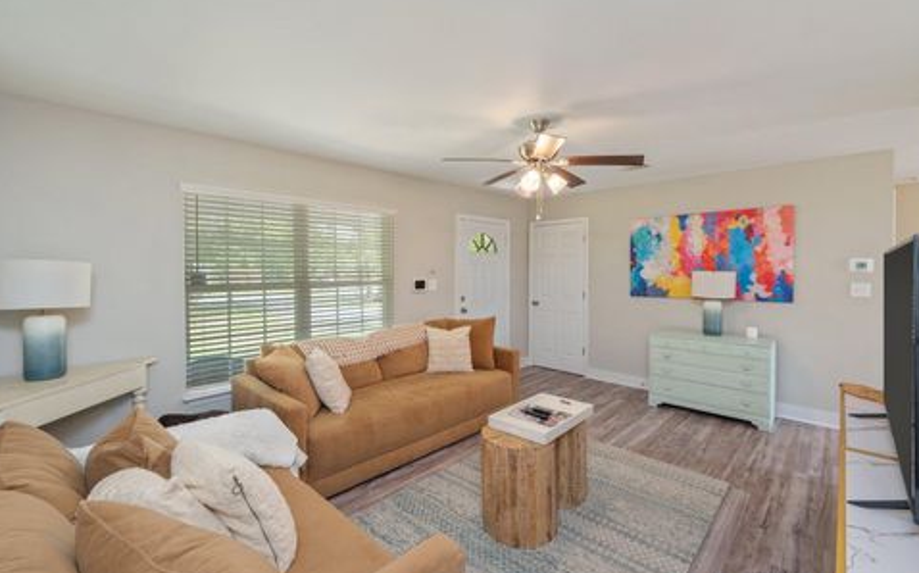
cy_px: 276
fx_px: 400
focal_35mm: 16
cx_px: 463
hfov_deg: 97.9
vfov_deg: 71.1
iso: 400
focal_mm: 15
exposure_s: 1/25
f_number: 9
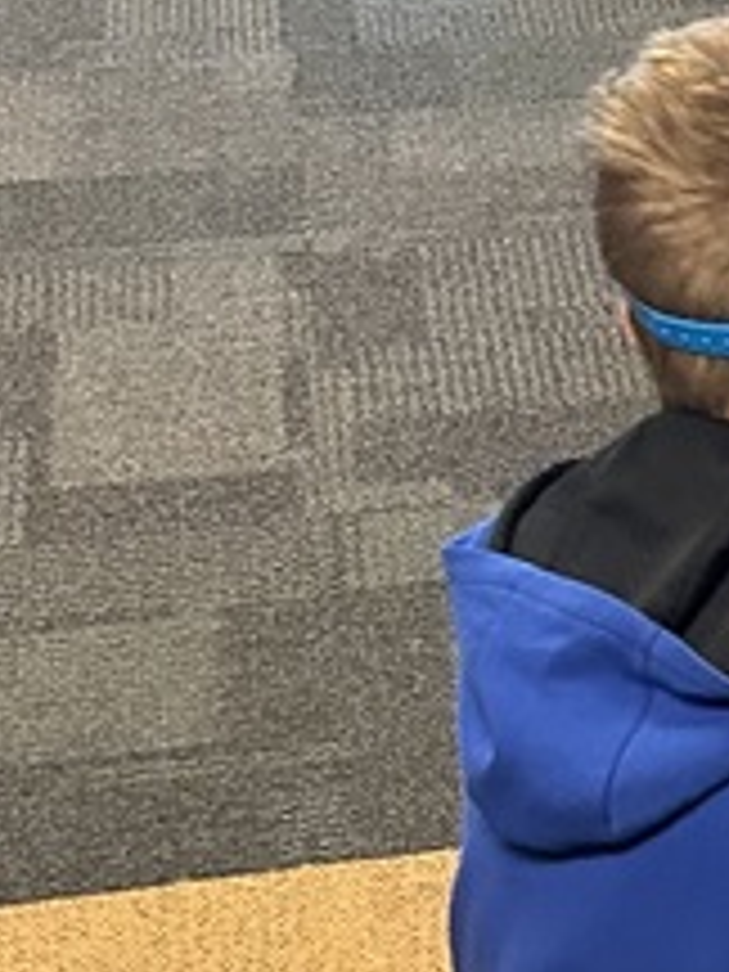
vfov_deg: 16.0
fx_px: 3454
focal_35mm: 123
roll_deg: -2.8
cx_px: 1377
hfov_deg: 11.1
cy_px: 626
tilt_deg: -32.0
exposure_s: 1/60
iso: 400
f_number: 1.5
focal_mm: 5.7
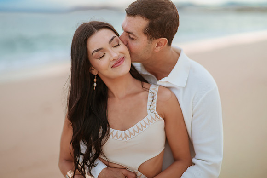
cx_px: 134
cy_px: 89
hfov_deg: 34.5
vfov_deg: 23.4
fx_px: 430
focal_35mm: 58
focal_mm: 58
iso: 250
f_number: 1.6
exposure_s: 1/6400
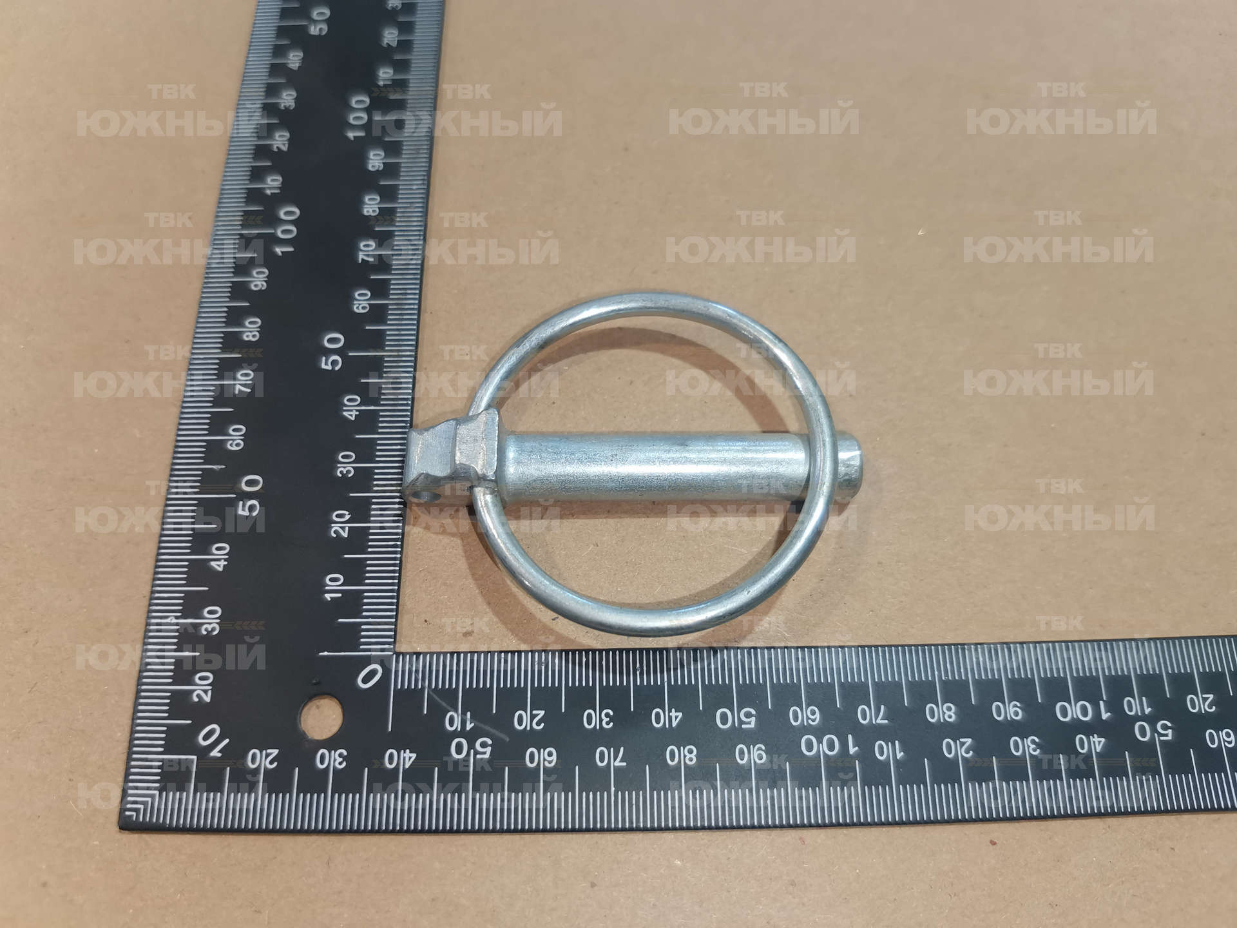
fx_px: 929
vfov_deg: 53.1
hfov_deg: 67.3
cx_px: 618
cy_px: 464
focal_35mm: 26
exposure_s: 1/100
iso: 160
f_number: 1.4
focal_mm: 4.66
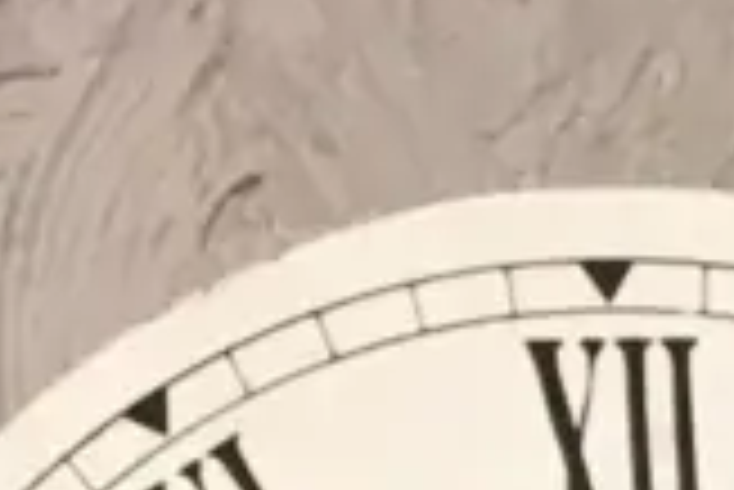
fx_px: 3857
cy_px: 2149
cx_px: 1684
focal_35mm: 189
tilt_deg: -4.5
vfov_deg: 5.9
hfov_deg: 9.7
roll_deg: +0.1
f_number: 2.2
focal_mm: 4.15
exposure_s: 1/17
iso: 40
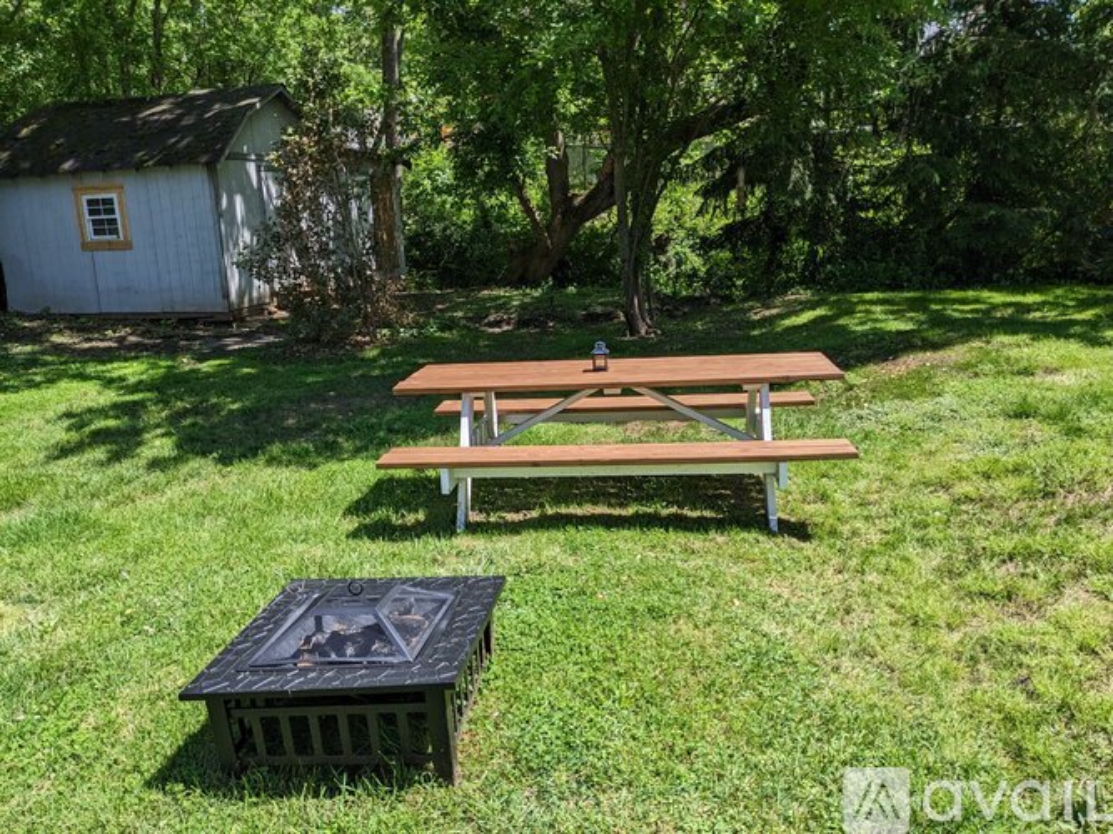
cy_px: 417
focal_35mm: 27
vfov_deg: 51.3
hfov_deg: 65.3
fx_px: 868
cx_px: 556
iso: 51
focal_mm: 4.38
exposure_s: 1/2342
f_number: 1.73
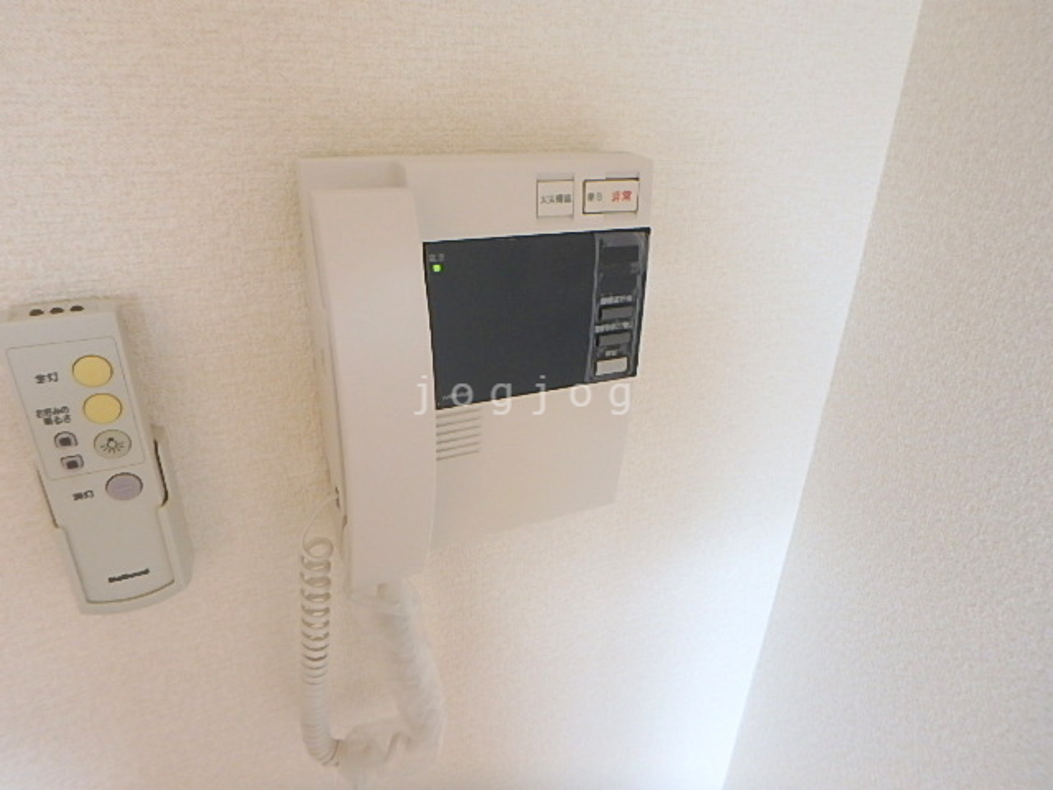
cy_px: 395
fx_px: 639
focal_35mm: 21
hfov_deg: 79.0
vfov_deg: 63.4
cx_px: 526
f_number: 3.5
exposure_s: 1/30
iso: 200
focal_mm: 3.7
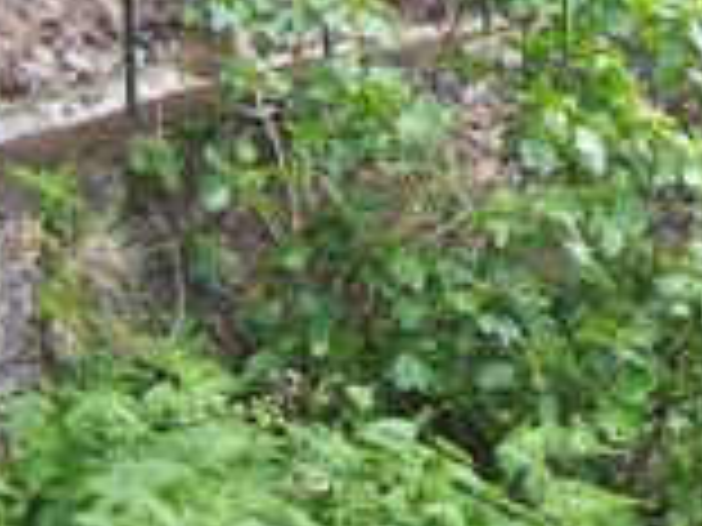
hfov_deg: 15.5
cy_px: -97
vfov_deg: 11.9
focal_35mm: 122
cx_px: 875
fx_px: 2474
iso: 80
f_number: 2.8
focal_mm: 6.3
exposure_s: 1/125
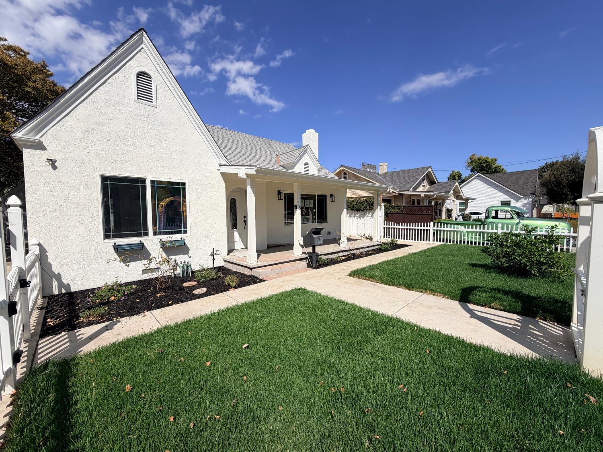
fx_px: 244
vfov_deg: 85.7
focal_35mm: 14
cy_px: 226
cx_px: 302
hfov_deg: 102.1
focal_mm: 2.22
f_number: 2.2
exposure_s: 1/1189
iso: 20
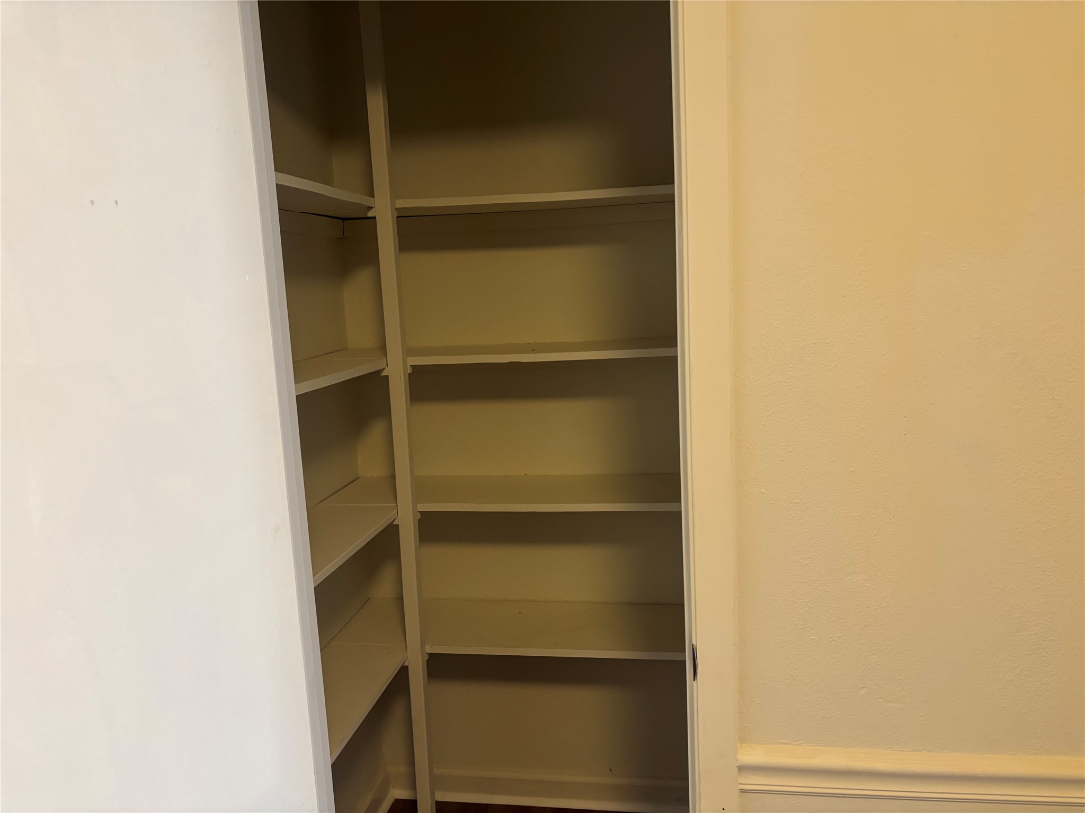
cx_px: 542
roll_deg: +2.9
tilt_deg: -9.1
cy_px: 406
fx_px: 815
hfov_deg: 67.3
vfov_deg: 53.1
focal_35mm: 26
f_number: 1.6
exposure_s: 1/60
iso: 250
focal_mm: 5.96
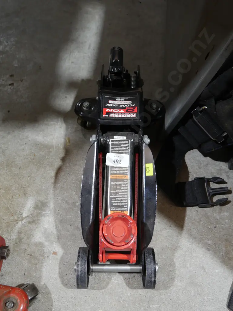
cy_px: 156
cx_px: 116
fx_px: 323
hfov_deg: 39.7
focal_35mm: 36
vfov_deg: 51.3
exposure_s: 1/60
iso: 500
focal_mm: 18
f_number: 4
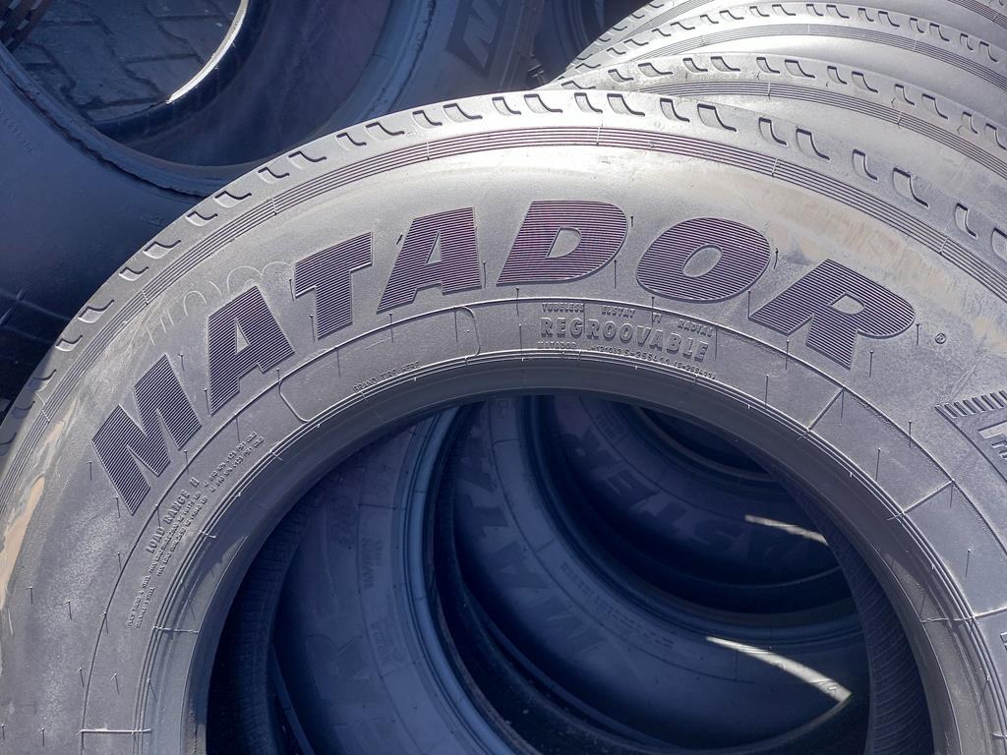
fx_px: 727
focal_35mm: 25
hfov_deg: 69.4
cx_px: 504
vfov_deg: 54.9
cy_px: 378
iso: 64
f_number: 1.8
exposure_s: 1/100
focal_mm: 4.65
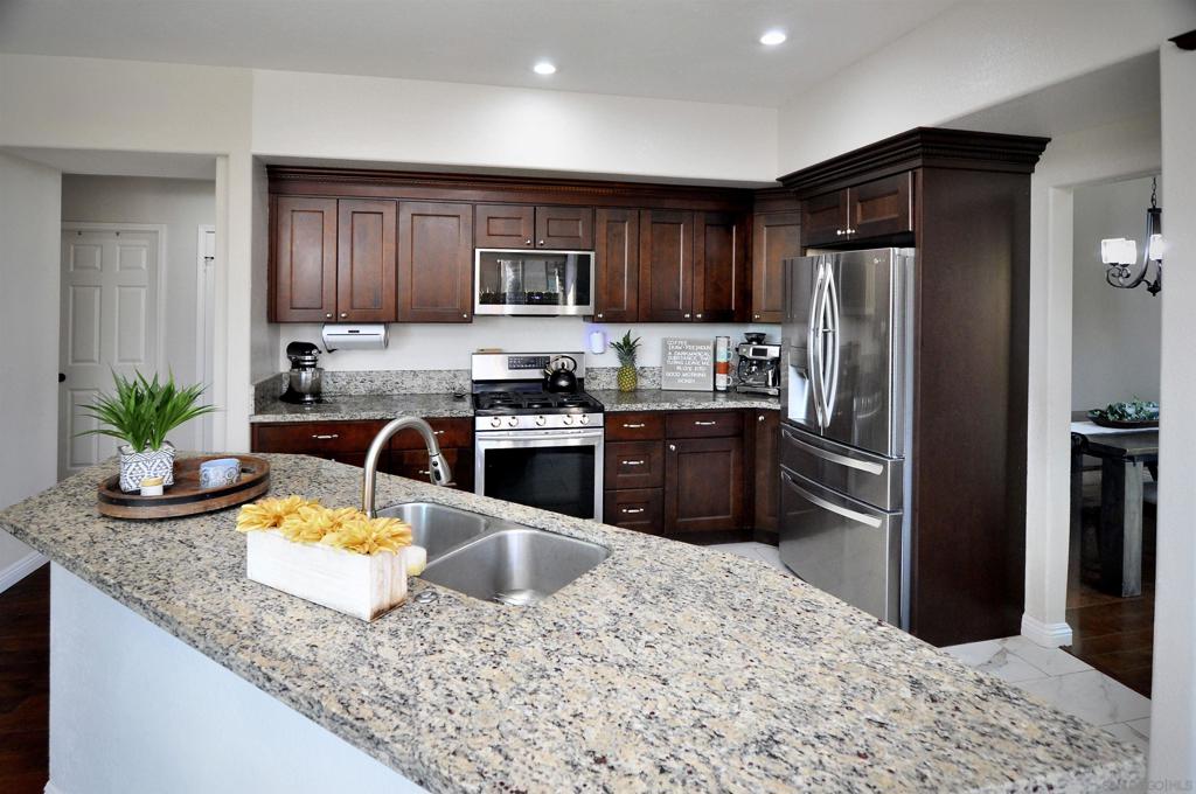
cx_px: 598
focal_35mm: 16
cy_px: 397
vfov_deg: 71.9
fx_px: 547
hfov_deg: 95.1
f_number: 4
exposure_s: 1/60
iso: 640
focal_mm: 11
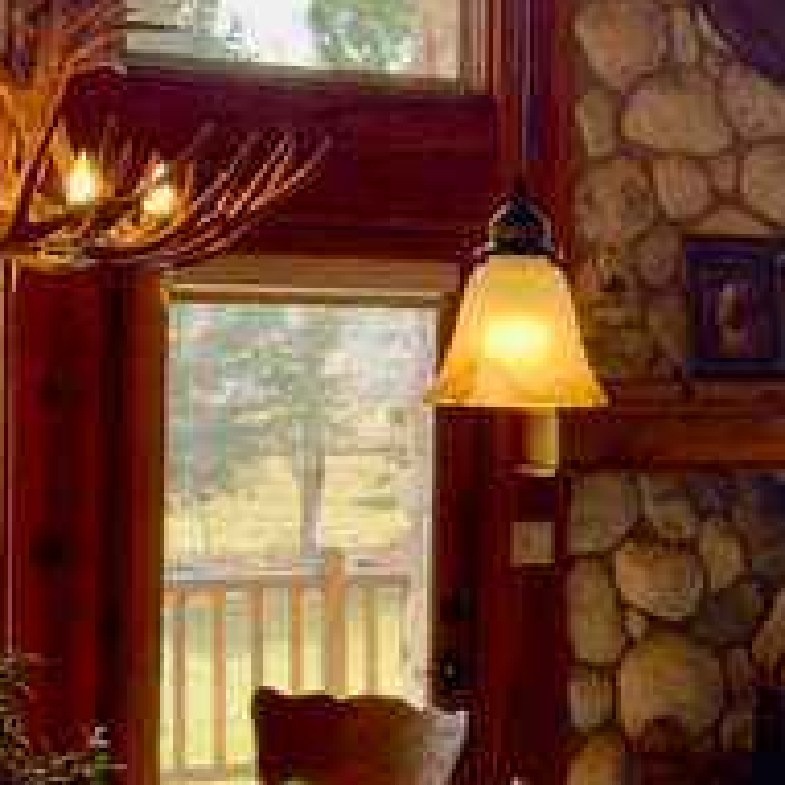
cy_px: 423
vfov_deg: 20.2
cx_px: 686
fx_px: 2206
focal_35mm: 86
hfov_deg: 19.8
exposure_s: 1/206
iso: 16
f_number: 1.8
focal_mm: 3
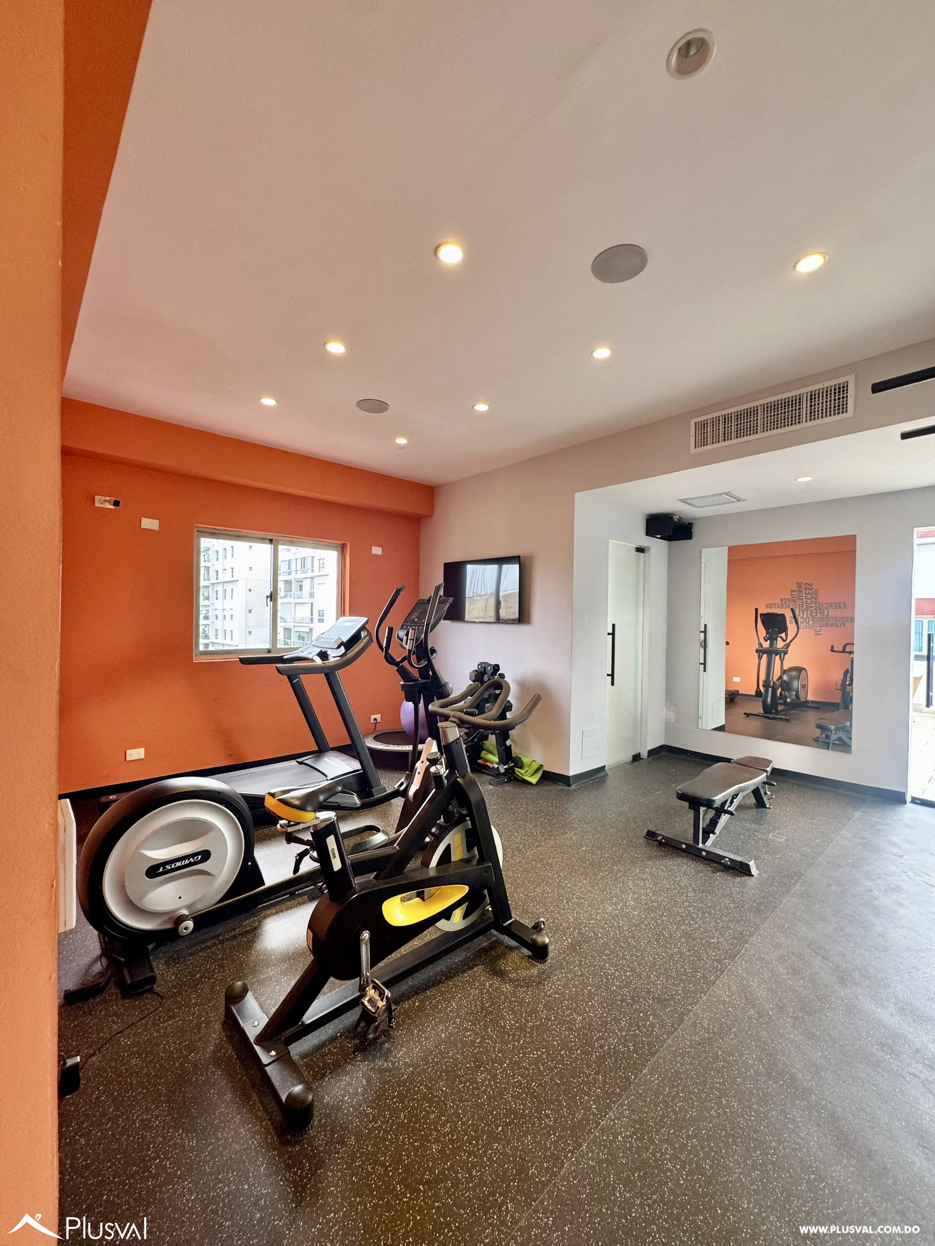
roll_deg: -0.7
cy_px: 623
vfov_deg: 102.1
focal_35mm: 14
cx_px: 468
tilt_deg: -1.5
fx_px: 504
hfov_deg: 85.7
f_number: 2.2
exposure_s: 1/99
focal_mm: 2.22
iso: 200
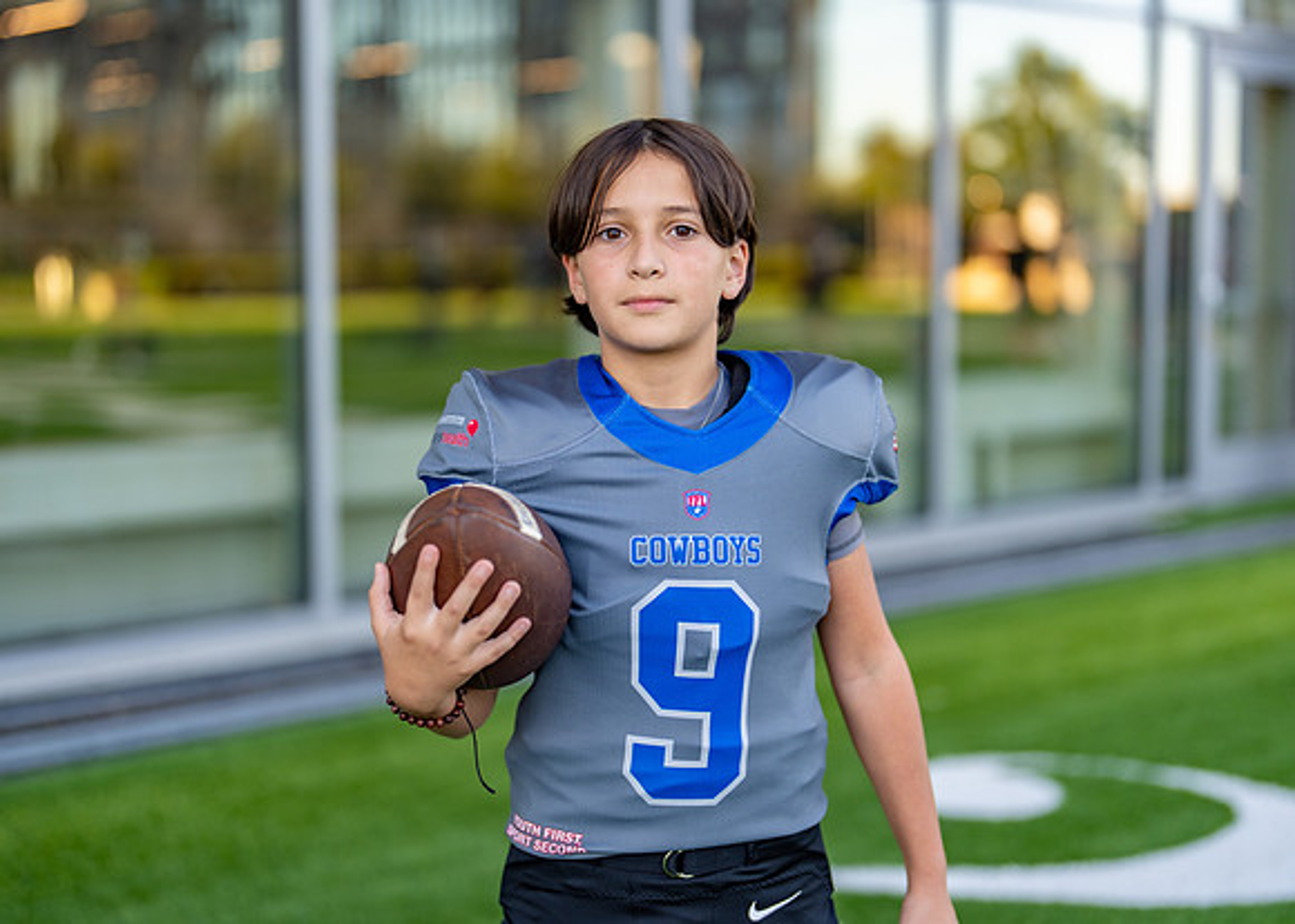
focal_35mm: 55
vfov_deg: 25.8
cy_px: 445
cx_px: 662
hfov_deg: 35.5
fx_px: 2020
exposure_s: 1/640
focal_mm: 50
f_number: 1.2
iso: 100
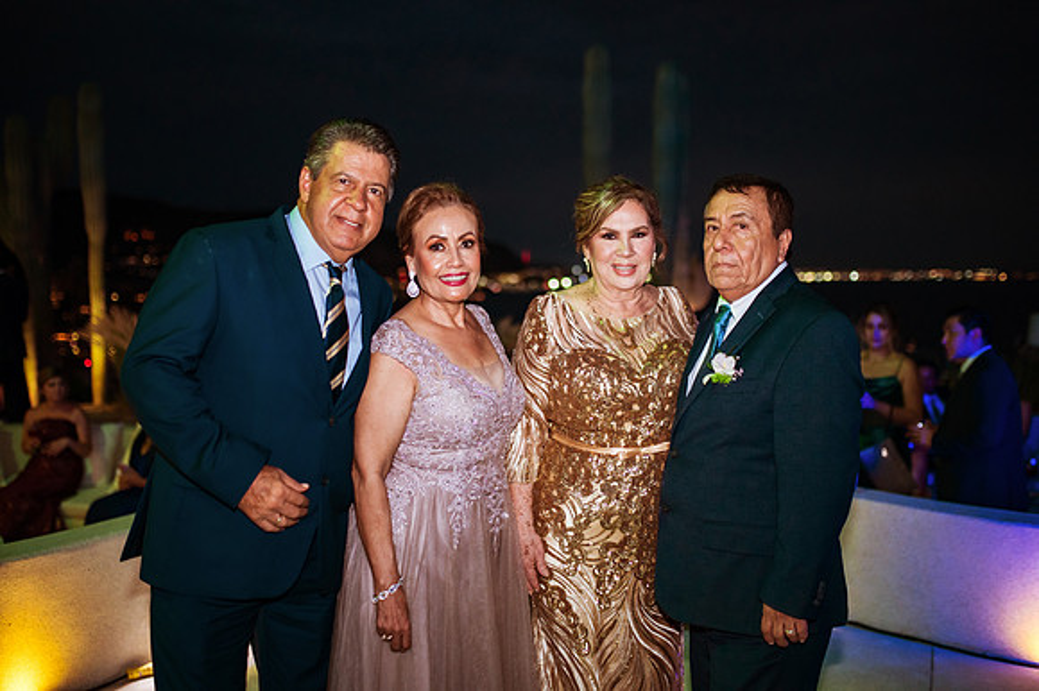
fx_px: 1010
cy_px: 346
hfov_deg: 54.5
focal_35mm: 35
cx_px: 520
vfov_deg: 37.8
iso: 2000
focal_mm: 35
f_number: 1.4
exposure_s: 1/200
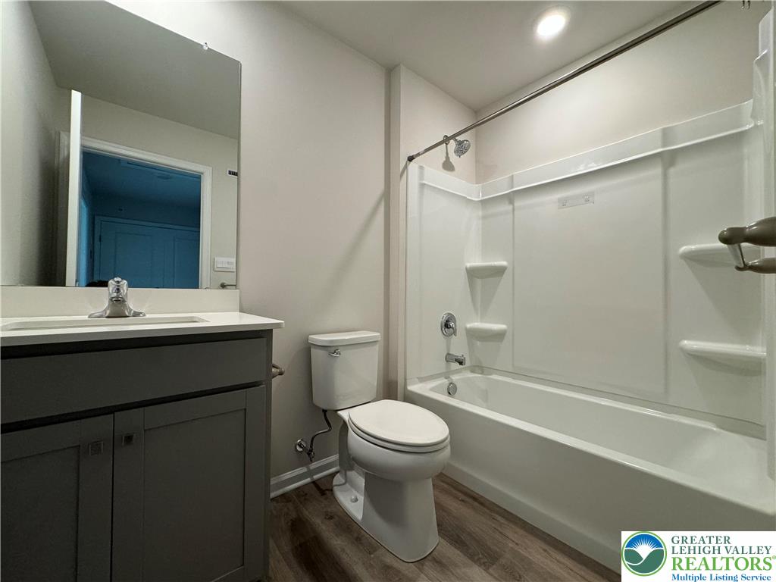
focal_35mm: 14
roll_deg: -0.7
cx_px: 388
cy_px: 291
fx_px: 314
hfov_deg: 102.1
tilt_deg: +0.9
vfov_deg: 85.7
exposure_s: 1/120
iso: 250
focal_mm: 2.22
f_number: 2.2
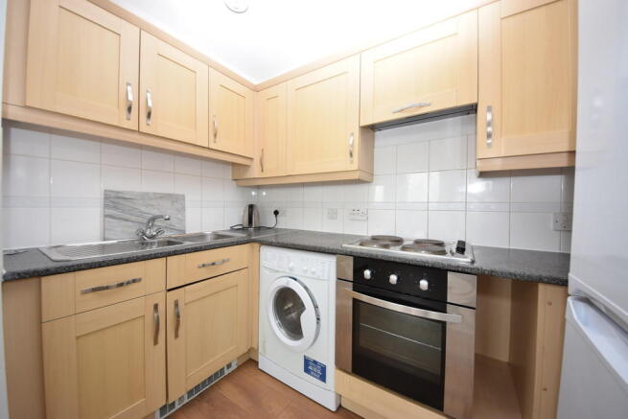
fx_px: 340
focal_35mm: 20
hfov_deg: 85.4
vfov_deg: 63.2
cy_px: 210
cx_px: 314
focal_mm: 13
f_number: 5.6
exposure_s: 1/125
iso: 800
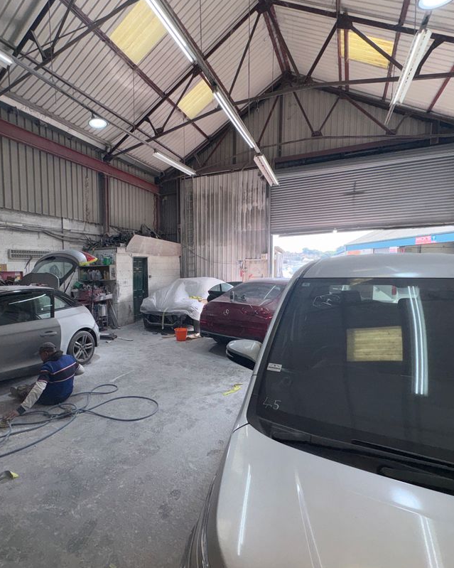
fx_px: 319
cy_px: 291
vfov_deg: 83.3
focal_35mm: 19
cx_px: 171
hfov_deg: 69.7
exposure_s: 1/273
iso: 32
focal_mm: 2.22
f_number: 2.2
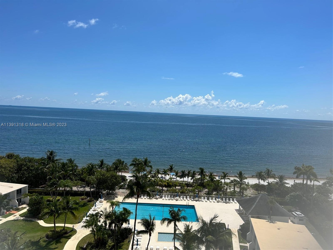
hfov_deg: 67.3
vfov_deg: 53.1
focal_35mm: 26
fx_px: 250
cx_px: 166
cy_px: 125
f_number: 1.5
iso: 50
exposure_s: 1/9434
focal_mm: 5.7
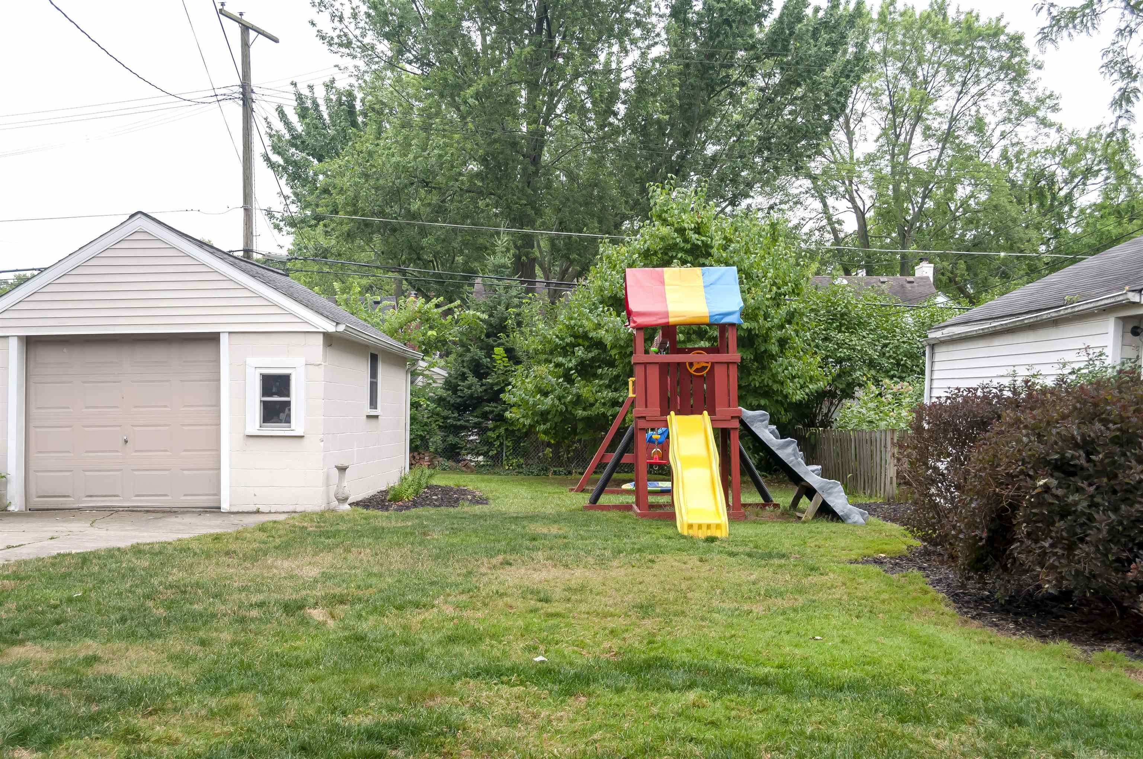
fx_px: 1237
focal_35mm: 39
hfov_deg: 49.6
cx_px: 572
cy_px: 380
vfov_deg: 34.1
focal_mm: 26
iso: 360
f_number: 5.6
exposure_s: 1/125
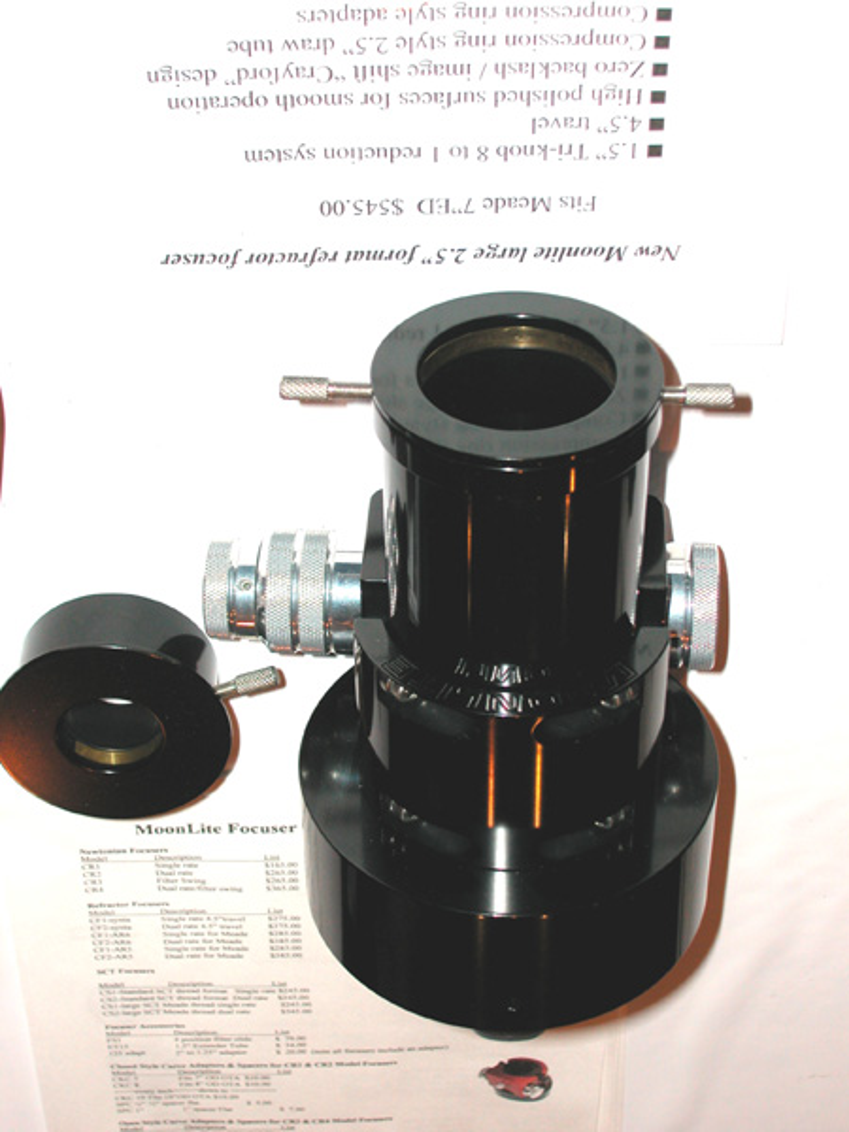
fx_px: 2256
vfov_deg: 28.2
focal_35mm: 69
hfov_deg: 21.3
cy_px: 566
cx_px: 424
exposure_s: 1/121
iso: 125
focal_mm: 17.5
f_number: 4.2
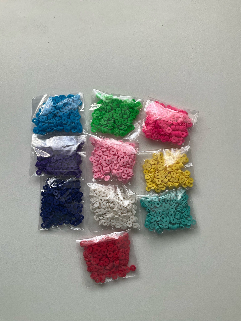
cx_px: 120
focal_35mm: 29
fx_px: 269
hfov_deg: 48.2
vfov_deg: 61.7
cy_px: 160
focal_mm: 3
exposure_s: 1/122
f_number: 1.8
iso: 32
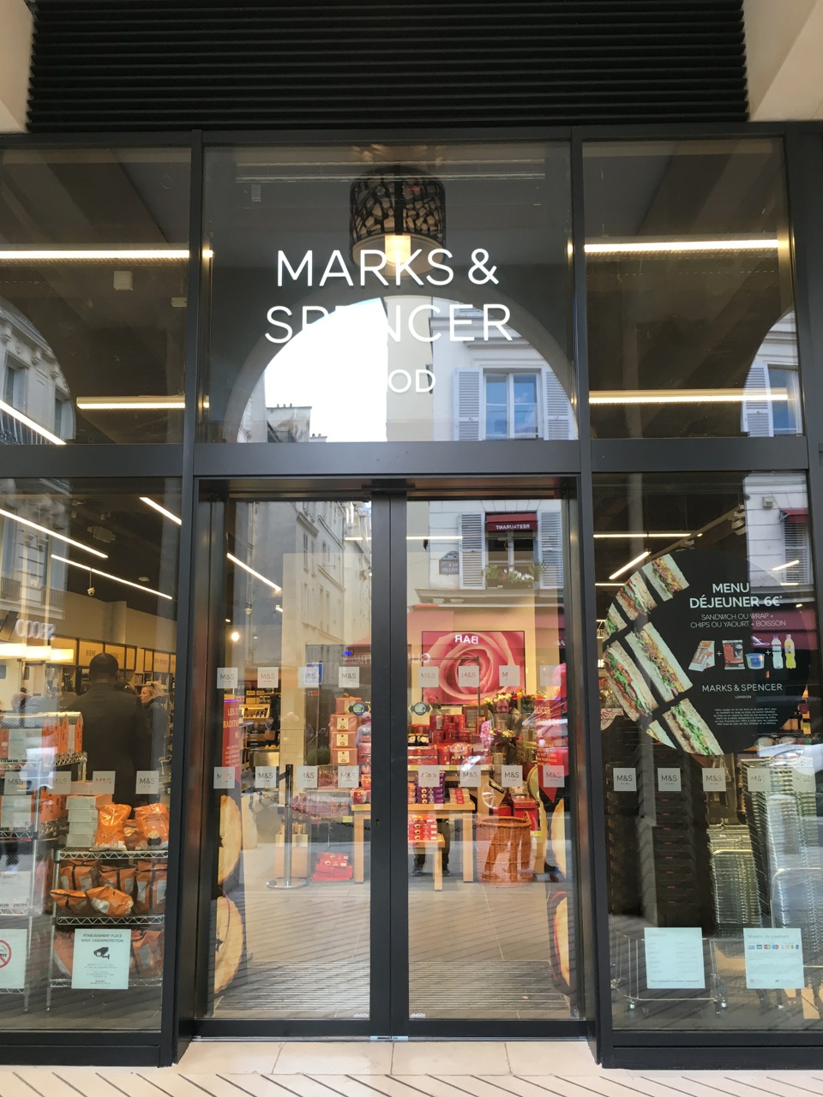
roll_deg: +0.7
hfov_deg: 48.2
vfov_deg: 61.7
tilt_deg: +8.6
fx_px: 919
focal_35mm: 29
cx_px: 412
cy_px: 548
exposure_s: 1/33
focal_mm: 4.15
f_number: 2.2
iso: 25
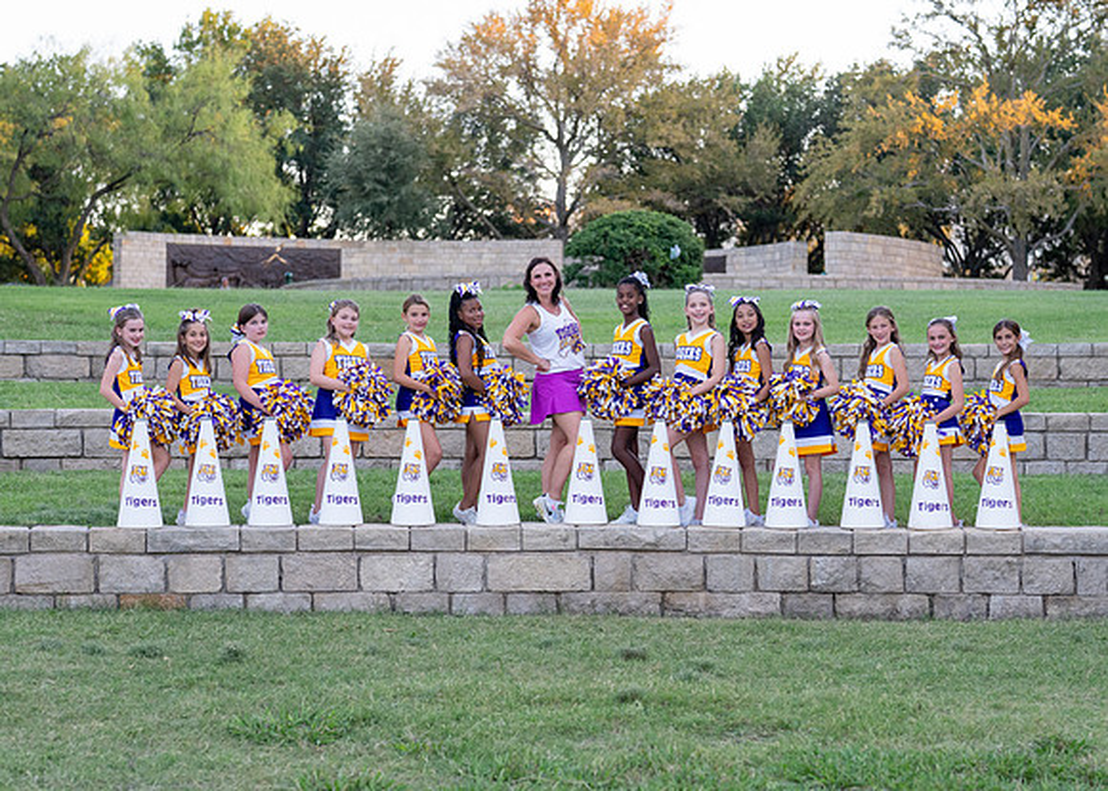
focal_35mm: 71
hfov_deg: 27.8
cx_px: 584
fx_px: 2239
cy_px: 432
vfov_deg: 20.0
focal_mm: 50
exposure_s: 1/500
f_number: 2.2
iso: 640
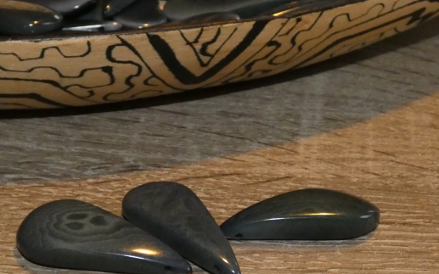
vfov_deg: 36.1
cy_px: 165
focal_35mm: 35
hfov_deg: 55.3
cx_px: 215
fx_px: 419
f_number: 3.4
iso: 800
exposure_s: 1/60
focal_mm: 5.8
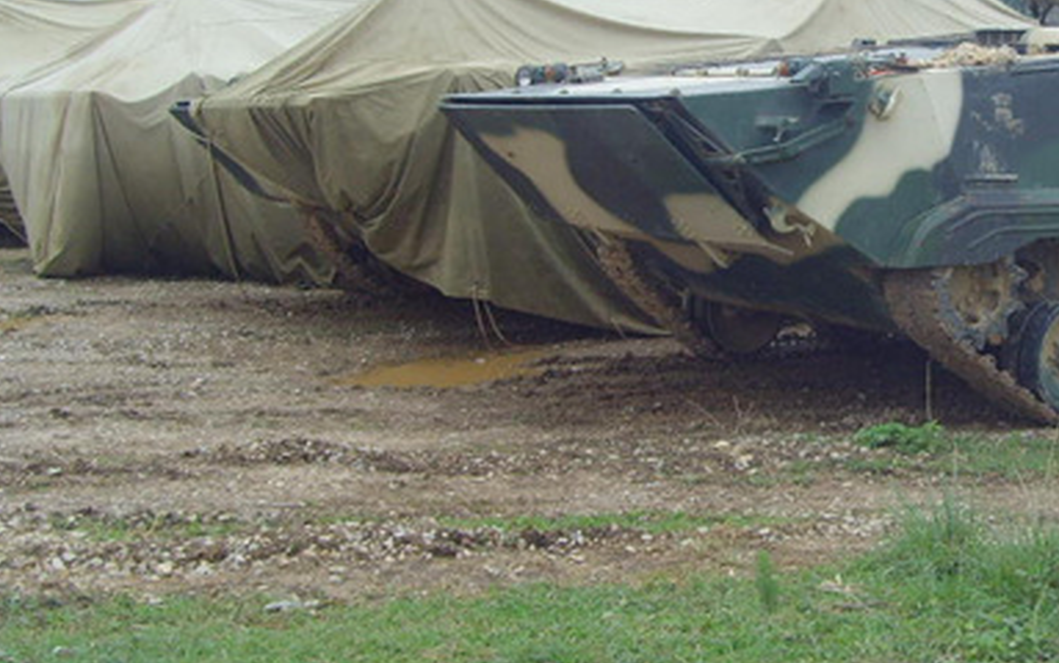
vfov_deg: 18.9
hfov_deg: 29.1
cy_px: 251
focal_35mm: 69
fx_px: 1993
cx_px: 843
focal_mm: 6.6
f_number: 3.5
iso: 80
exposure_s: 1/180
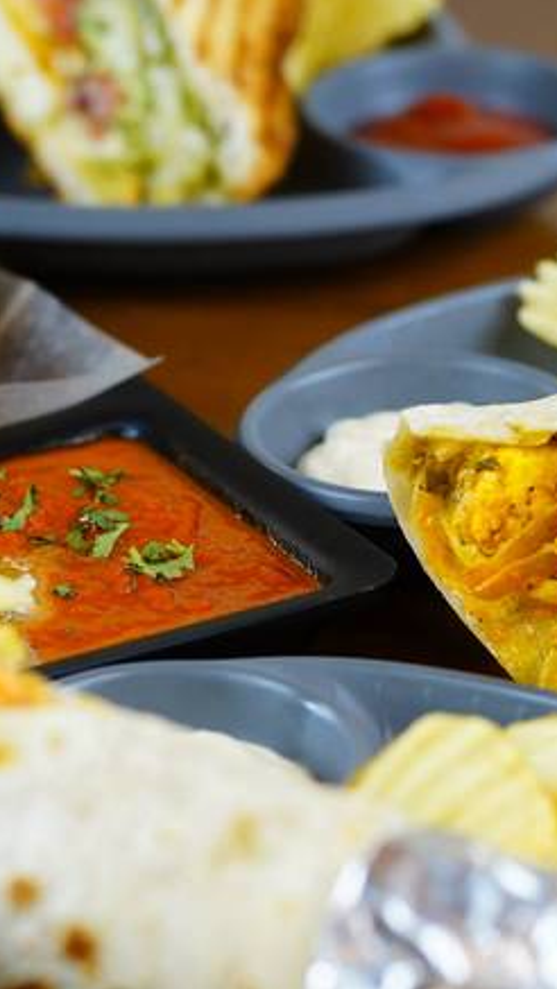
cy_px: 493
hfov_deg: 6.0
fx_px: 5275
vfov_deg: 10.7
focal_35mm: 201
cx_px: -129
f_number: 3.2
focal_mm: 85
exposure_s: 1/50
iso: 640
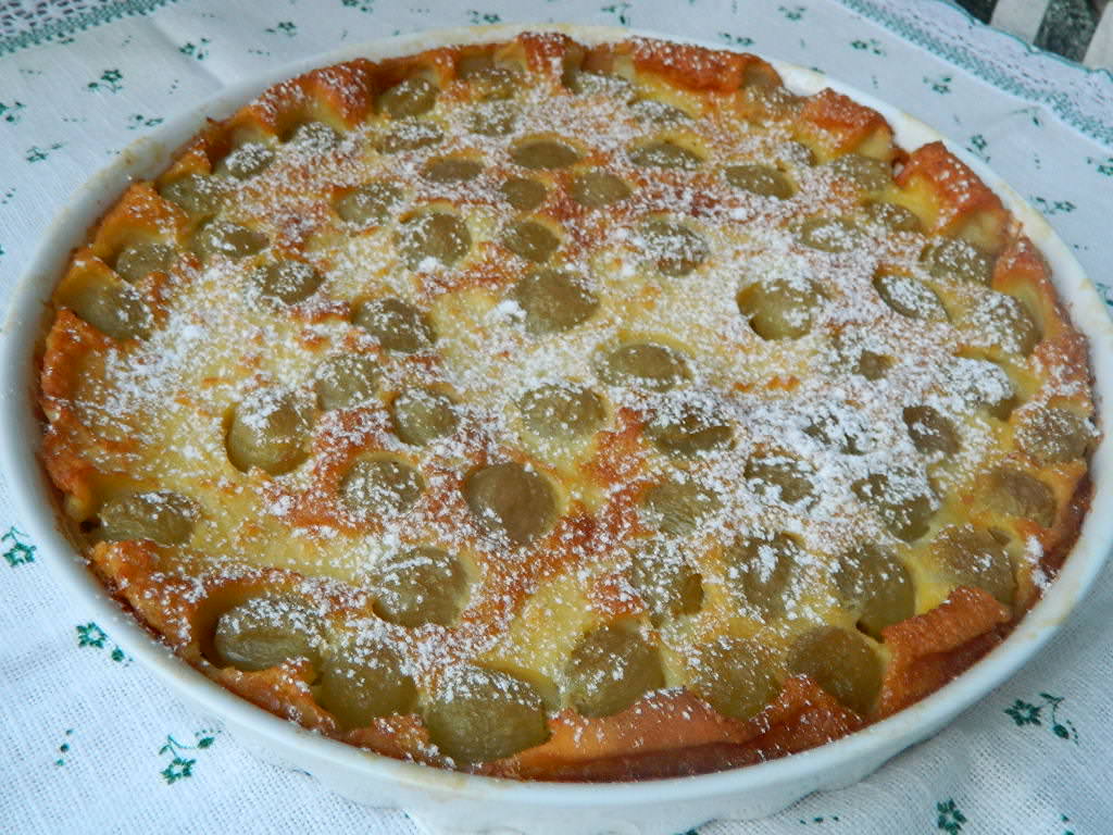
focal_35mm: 35
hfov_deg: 52.6
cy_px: 418
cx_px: 556
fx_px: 1125
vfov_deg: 40.7
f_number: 3.3
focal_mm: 6.2
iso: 220
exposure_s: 1/40
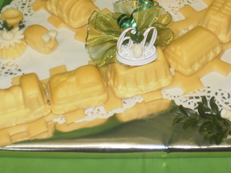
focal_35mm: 71
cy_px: 12
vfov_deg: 20.2
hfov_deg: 27.2
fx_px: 474
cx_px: 164
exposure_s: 1/30
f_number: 3.1
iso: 125
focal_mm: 6.3
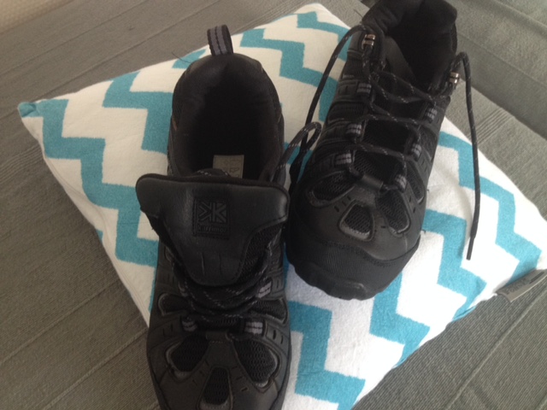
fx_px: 553
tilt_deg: -58.9
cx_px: 274
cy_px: 205
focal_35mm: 35
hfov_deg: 52.6
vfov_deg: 40.7
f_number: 2.4
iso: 100
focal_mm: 4.28
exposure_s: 1/20
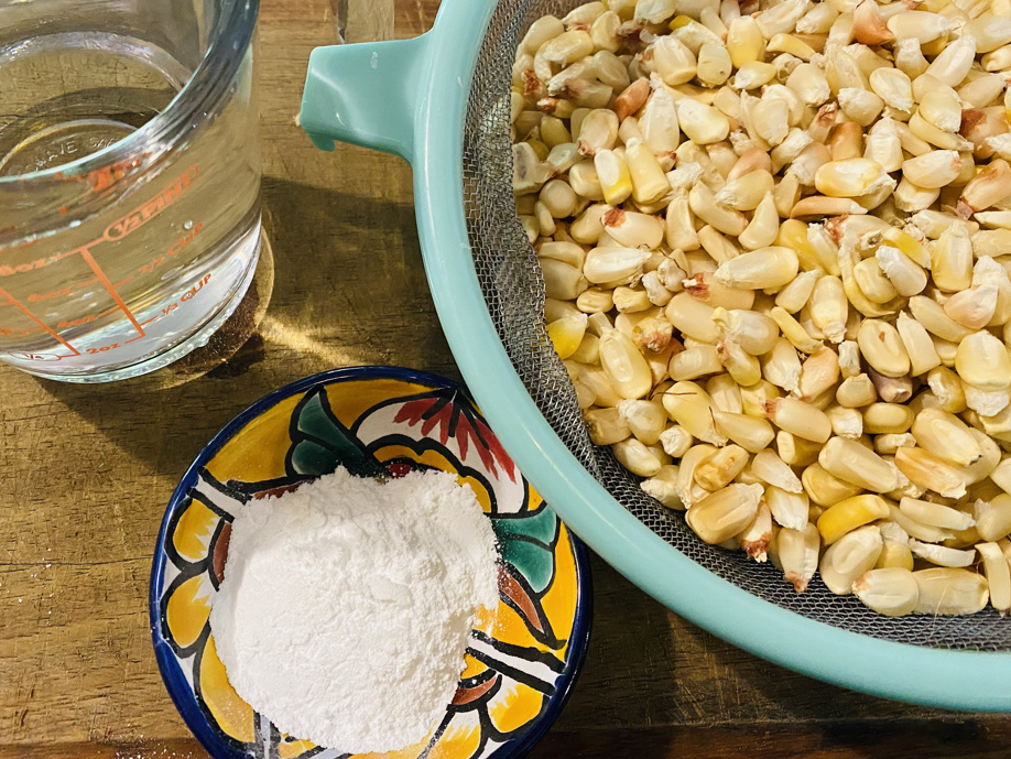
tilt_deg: -65.4
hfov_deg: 61.5
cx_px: 455
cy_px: 360
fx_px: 847
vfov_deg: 48.2
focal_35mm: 29
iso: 500
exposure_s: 1/54
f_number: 1.8
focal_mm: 4.25
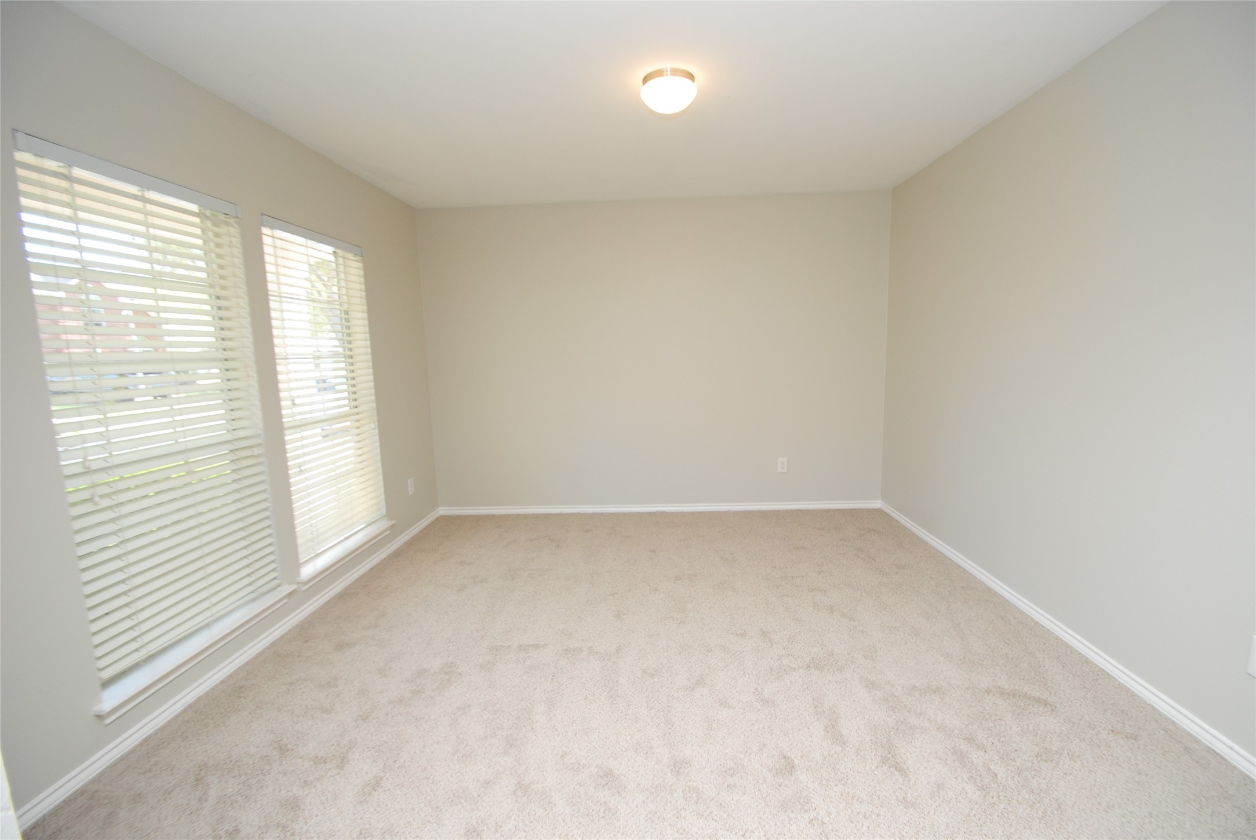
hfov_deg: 100.3
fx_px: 524
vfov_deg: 77.5
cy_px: 420
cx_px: 628
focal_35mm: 15
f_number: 4
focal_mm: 10
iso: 200
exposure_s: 1/60
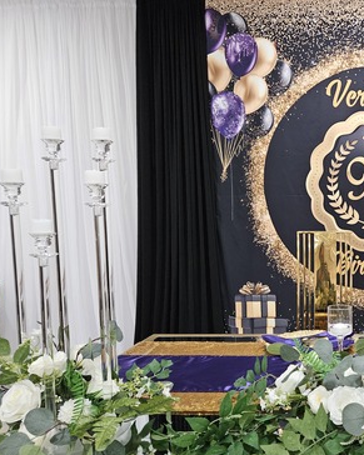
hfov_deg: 36.2
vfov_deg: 48.9
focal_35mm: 37
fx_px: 498
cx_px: 361
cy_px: 260
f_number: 1.8
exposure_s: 1/120
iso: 800
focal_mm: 5.4
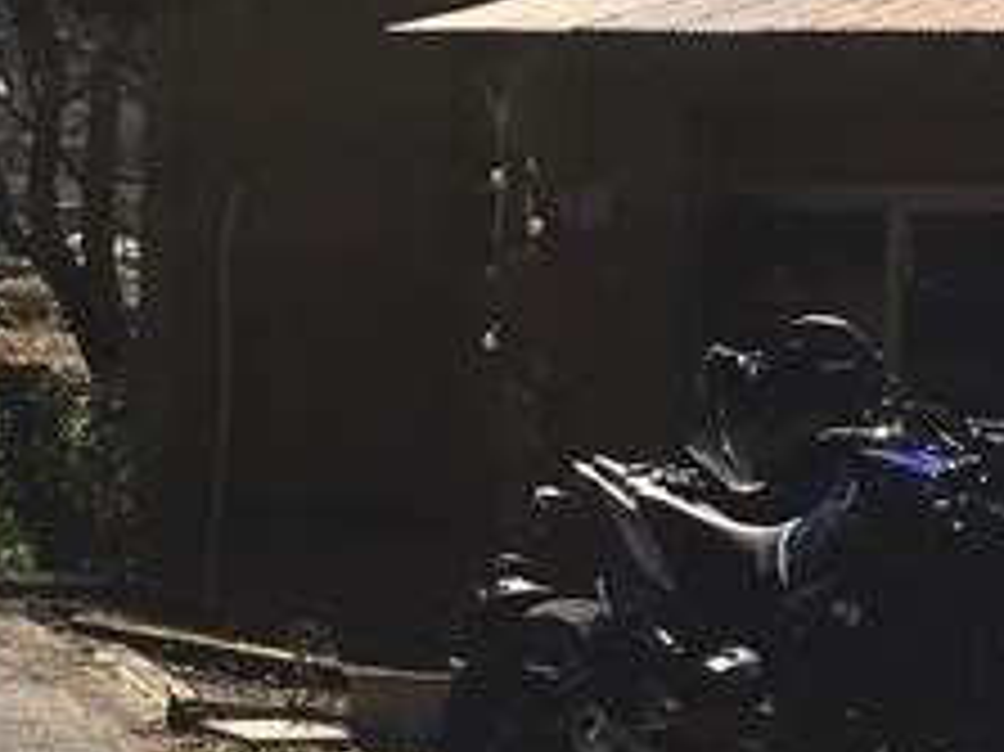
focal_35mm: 133
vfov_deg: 11.1
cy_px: 338
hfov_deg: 14.7
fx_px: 3855
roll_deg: -1.4
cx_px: 882
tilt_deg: +1.9
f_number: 2.2
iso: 25
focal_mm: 4.15
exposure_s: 1/1709
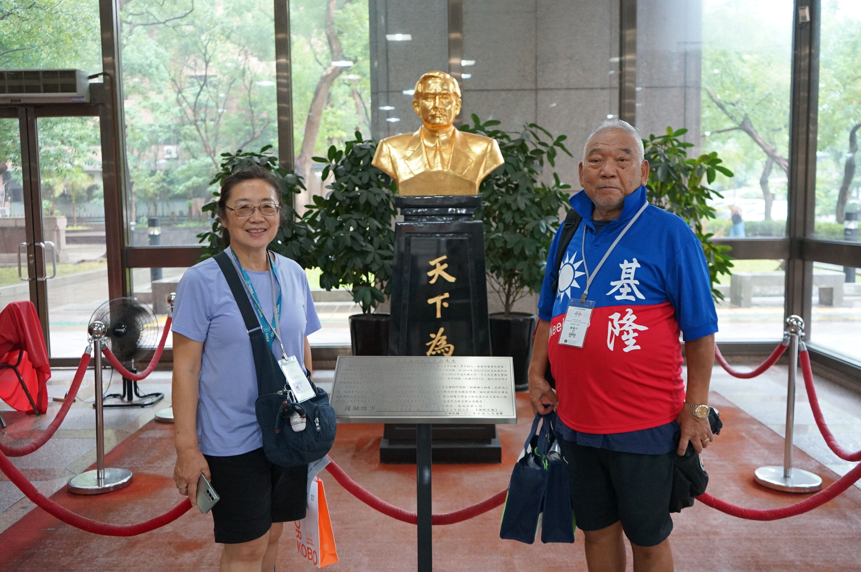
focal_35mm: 33
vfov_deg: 39.9
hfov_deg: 57.3
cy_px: 286
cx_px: 430
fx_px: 789
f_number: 4
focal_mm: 33
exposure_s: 1/160
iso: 2500
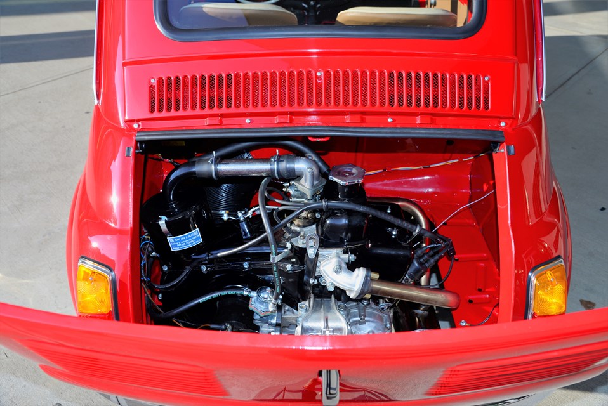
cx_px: 304
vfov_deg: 43.7
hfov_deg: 61.9
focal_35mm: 30
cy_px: 203
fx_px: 507
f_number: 6.3
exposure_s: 1/200
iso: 100
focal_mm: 30
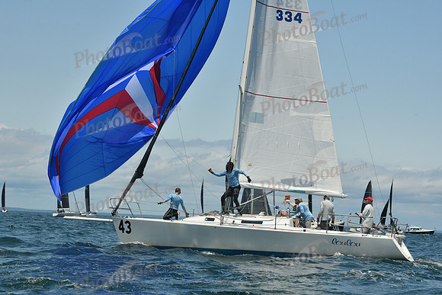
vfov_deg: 14.4
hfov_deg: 21.5
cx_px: 221
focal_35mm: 95
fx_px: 1167
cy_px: 148
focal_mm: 95
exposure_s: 1/640
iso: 320
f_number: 10
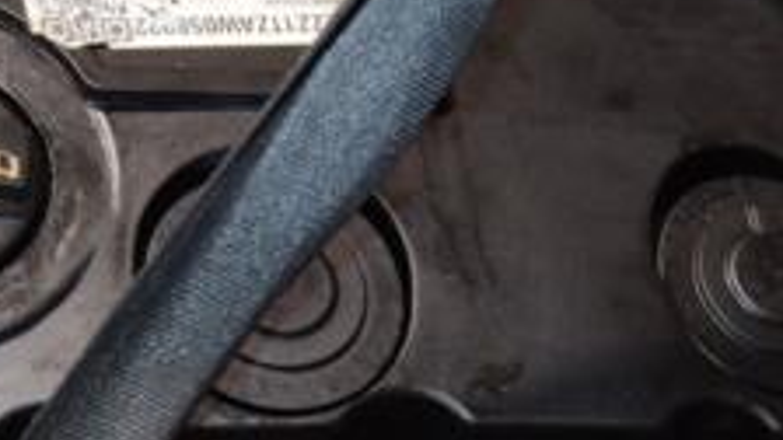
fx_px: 2188
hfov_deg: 20.2
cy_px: 419
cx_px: 241
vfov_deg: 11.4
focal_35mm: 105
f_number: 5
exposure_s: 1/60
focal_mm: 25
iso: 800
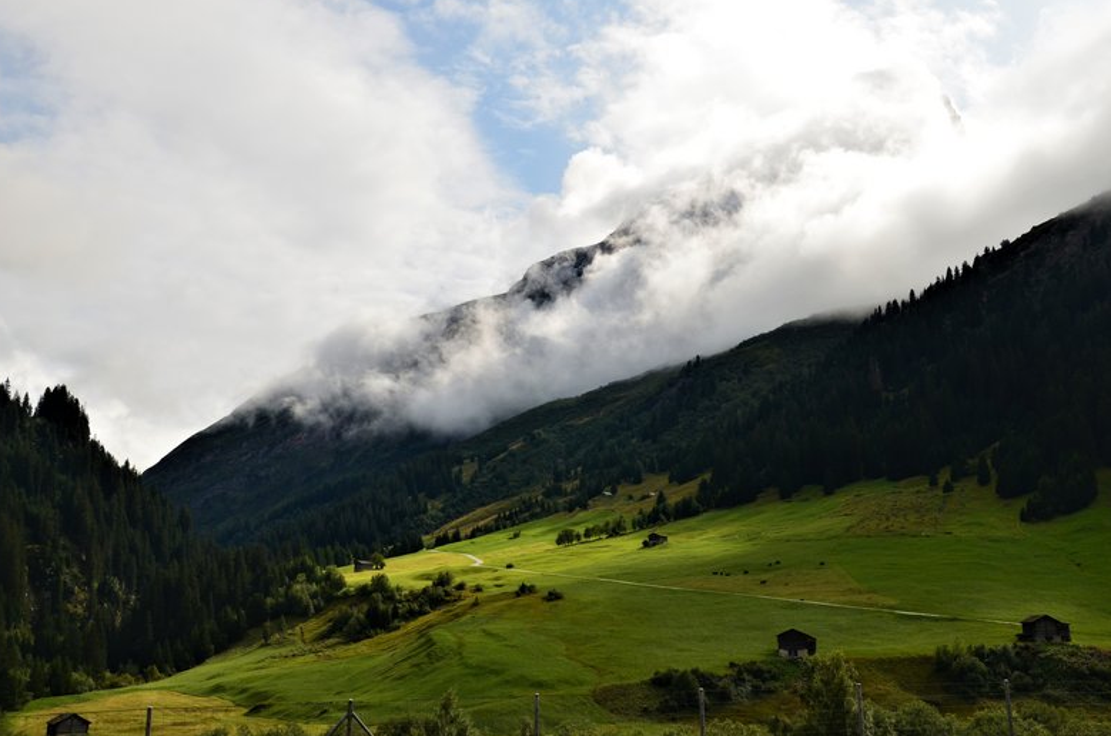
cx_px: 555
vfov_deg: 34.5
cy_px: 361
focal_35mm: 39
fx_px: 1186
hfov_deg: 50.2
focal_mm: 25
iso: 320
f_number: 10
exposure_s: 1/320
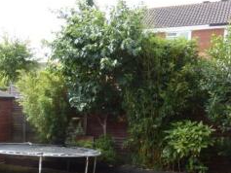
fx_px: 394
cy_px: 159
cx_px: -45
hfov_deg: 28.5
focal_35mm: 59
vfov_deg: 24.1
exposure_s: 1/160
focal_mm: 4.3
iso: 100
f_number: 4
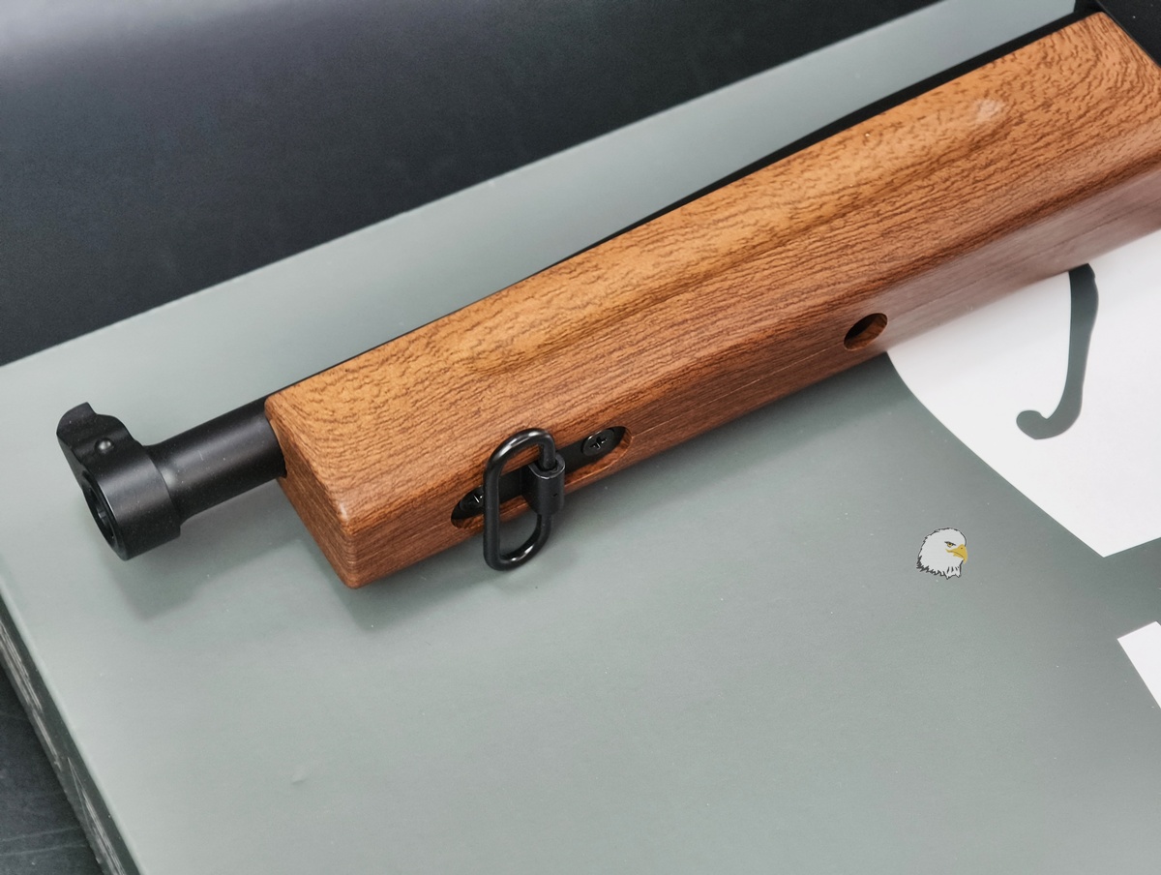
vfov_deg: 17.4
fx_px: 2855
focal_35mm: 85
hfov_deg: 23.0
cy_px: 438
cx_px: 580
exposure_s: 1/24
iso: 741
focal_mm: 22.48
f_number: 2.67
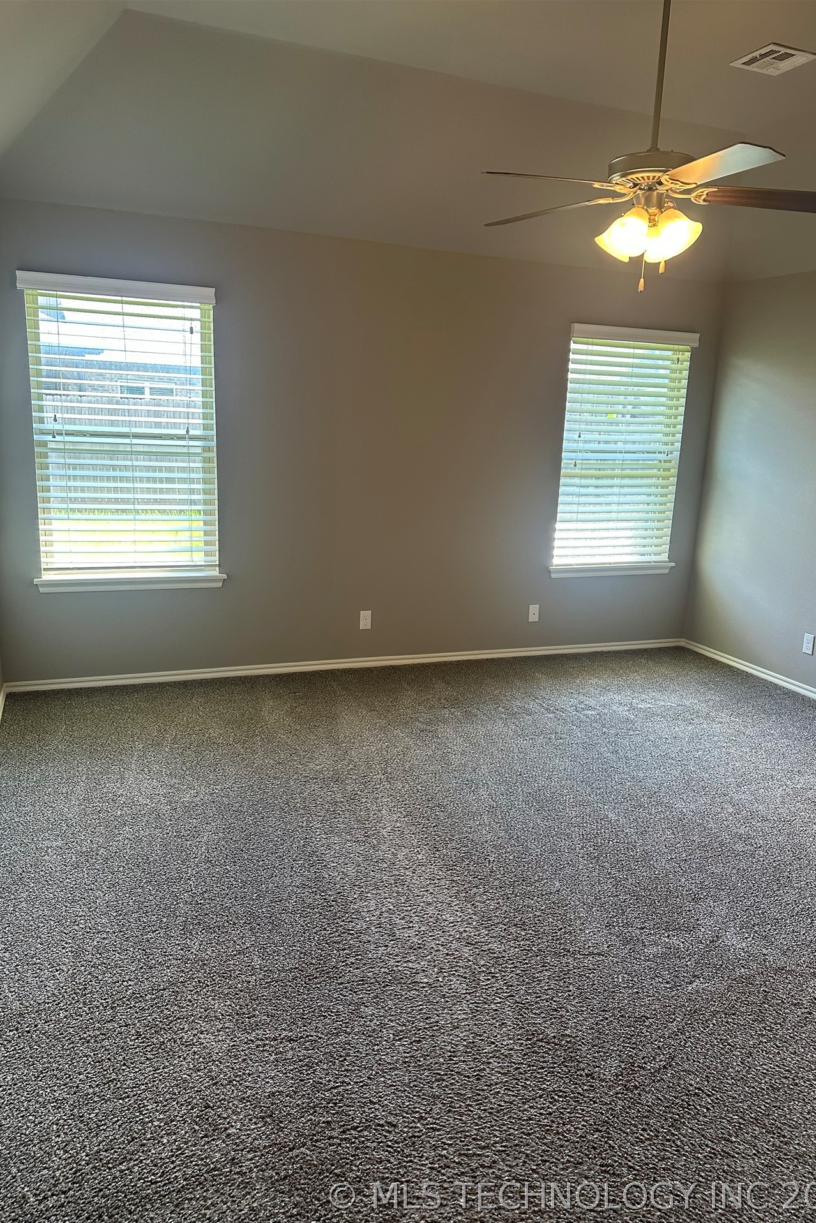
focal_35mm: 25
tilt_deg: -13.1
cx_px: 418
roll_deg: -2.7
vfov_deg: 71.5
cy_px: 612
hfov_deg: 51.3
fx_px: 850
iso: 200
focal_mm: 6.86
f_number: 1.78
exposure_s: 1/120
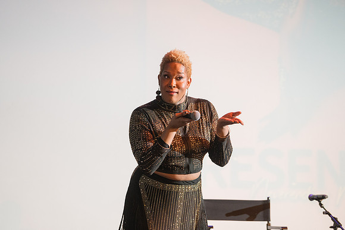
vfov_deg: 9.5
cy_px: 115
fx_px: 1390
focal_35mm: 145
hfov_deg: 14.2
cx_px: 172
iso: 3200
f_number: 4
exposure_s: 1/250
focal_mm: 145
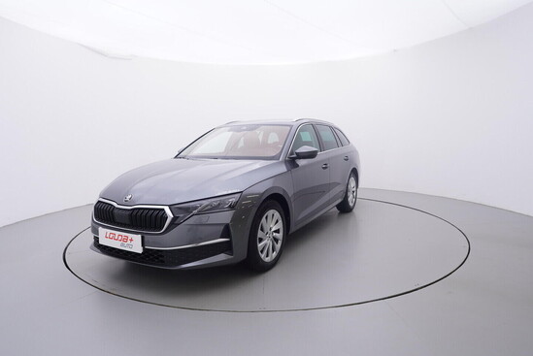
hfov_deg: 77.3
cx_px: 266
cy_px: 178
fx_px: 333
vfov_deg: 56.2
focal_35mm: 22
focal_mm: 15
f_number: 5
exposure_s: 1/80
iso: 200
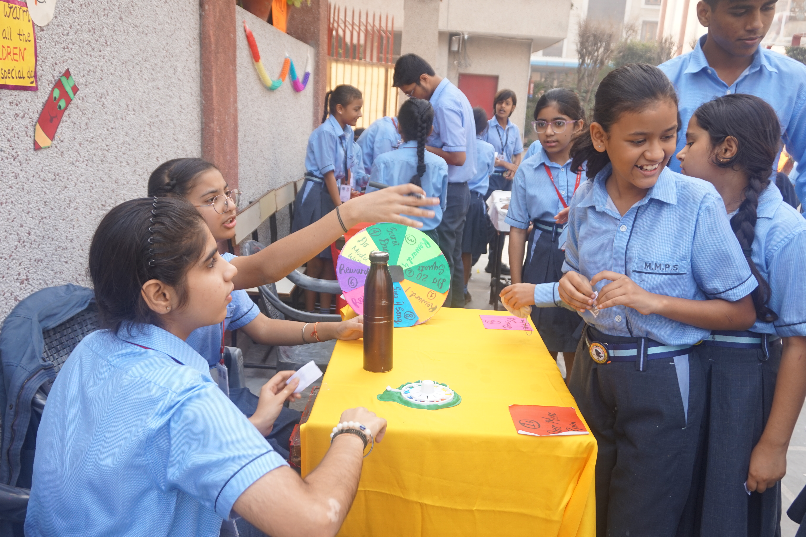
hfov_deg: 62.0
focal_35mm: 30
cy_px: 268
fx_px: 671
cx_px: 403
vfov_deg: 43.6
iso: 125
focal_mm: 20
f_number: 4
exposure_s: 1/160
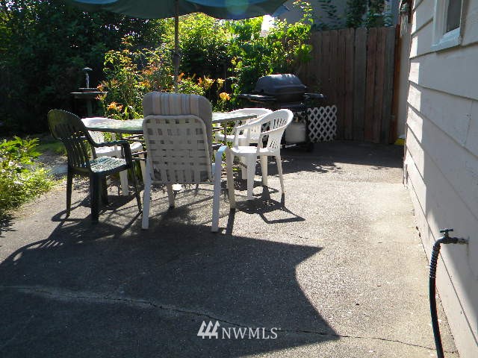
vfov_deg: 39.7
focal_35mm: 36
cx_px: 239
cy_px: 179
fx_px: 497
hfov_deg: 51.4
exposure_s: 1/362
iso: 80
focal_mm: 6.4
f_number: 3.7
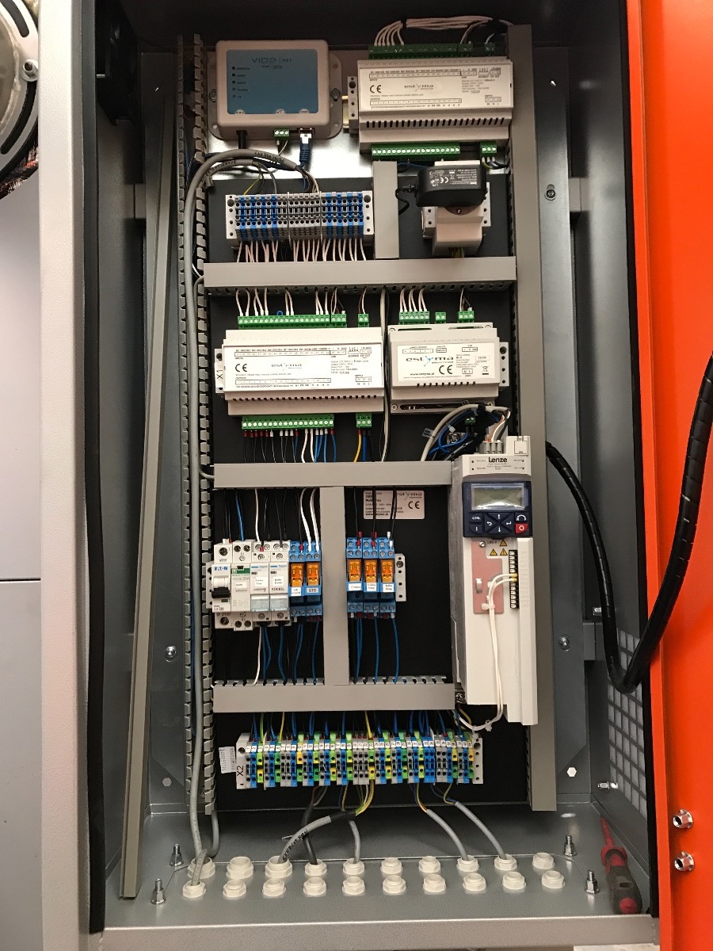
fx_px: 769
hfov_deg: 49.7
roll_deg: +0.7
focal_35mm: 28
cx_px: 356
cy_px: 476
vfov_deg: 63.4
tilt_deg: +3.3
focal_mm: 3.99
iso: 64
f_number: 1.8
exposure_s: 1/17
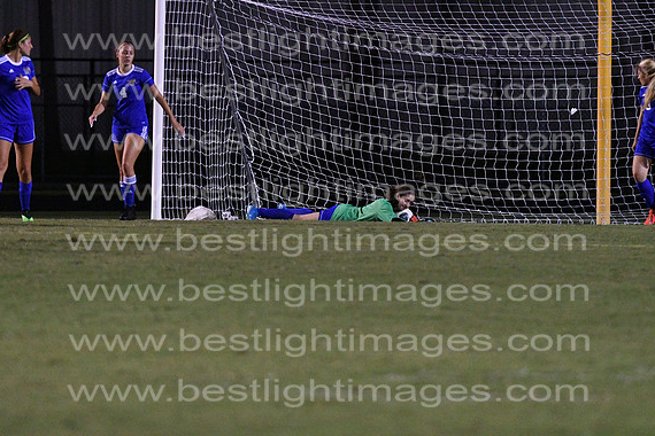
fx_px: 8332
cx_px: 329
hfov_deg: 4.5
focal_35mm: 458
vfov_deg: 3.0
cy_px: 217
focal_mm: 300
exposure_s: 1/640
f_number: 3.5
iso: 10000
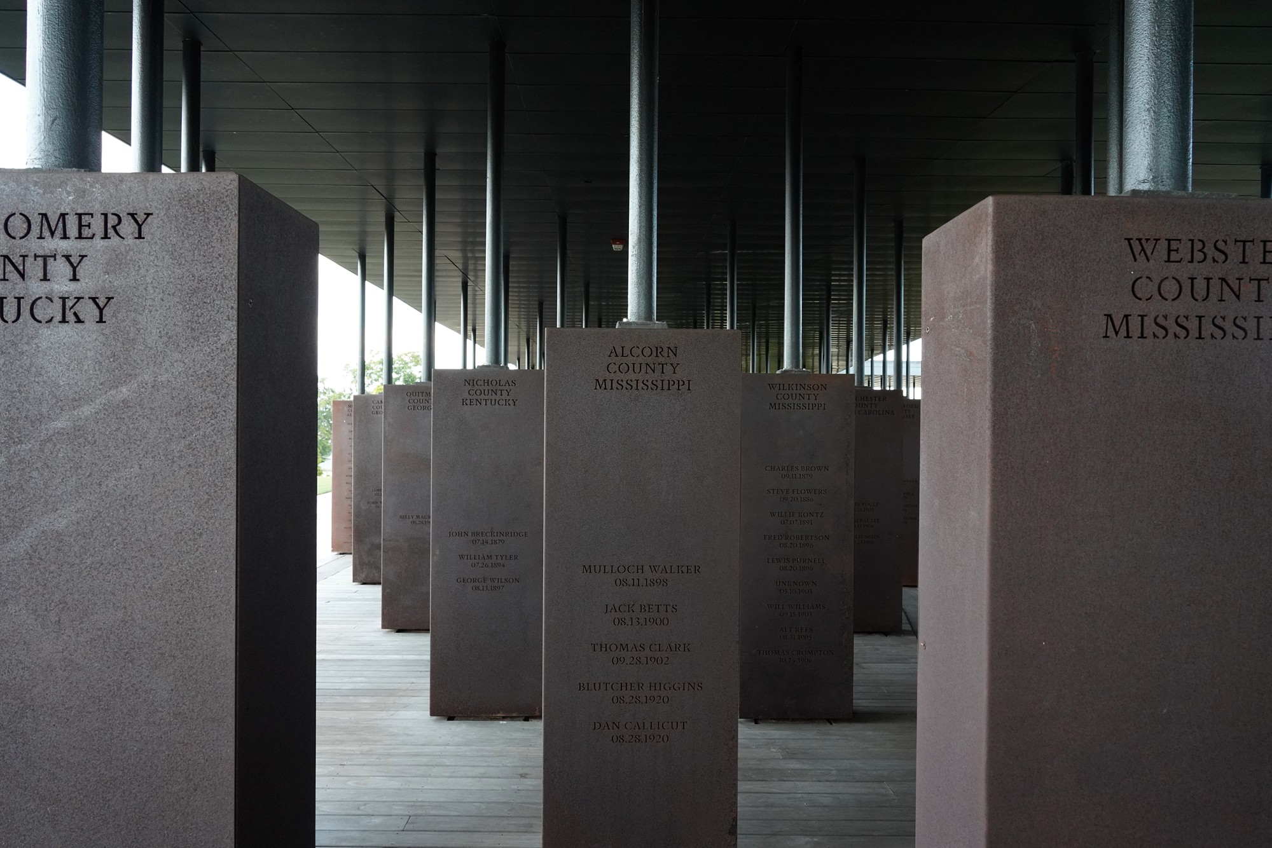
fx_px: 989
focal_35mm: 28
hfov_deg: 65.5
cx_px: 636
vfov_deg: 46.4
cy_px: 424
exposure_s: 1/100
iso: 3200
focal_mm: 28
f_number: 10
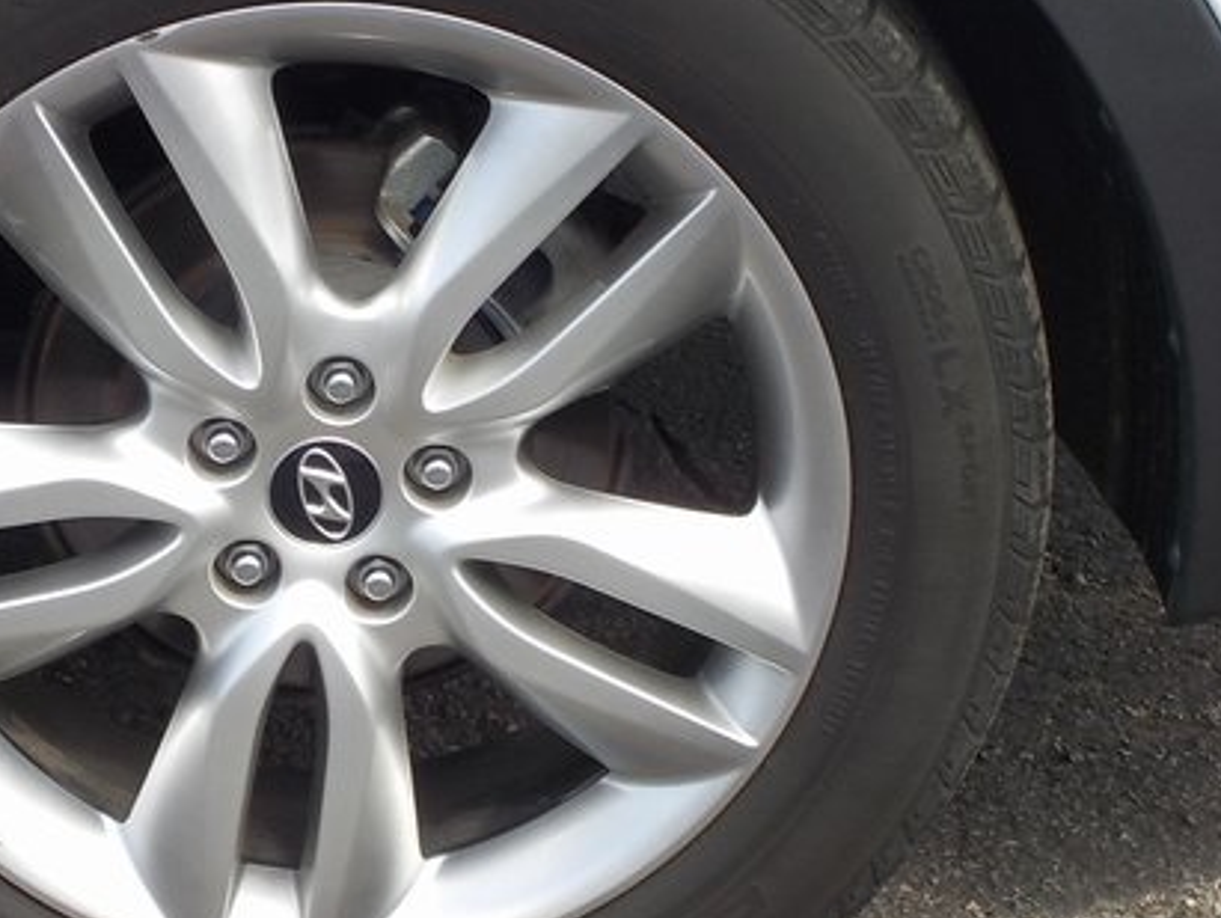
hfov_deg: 14.0
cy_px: 458
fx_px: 4943
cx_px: 300
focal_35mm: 140
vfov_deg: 10.6
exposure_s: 1/200
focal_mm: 12.3
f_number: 5.9
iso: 125
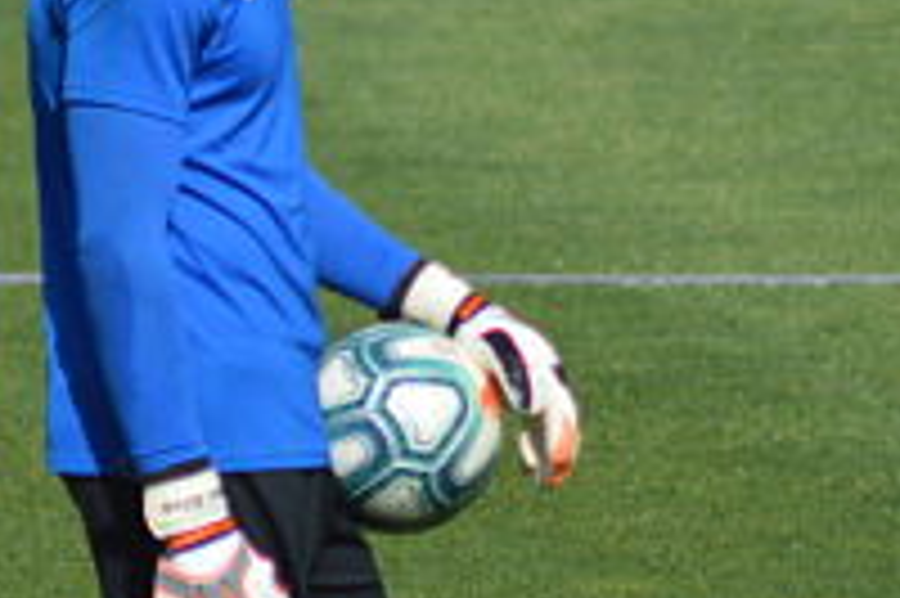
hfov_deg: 1.4
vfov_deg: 0.9
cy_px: 225
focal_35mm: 1464
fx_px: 36569
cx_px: 297
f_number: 5.6
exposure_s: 1/2000
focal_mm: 300
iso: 320
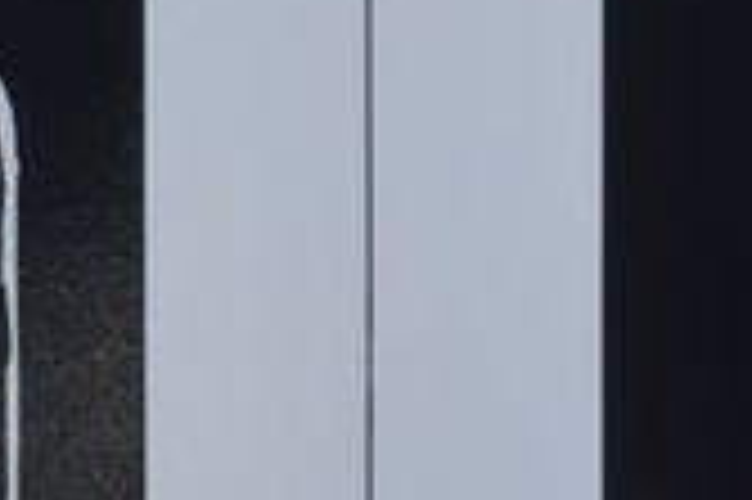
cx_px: 1063
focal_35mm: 215
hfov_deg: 9.4
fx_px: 4487
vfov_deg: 6.4
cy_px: 144
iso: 400
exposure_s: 1/400
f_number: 10
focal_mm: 20
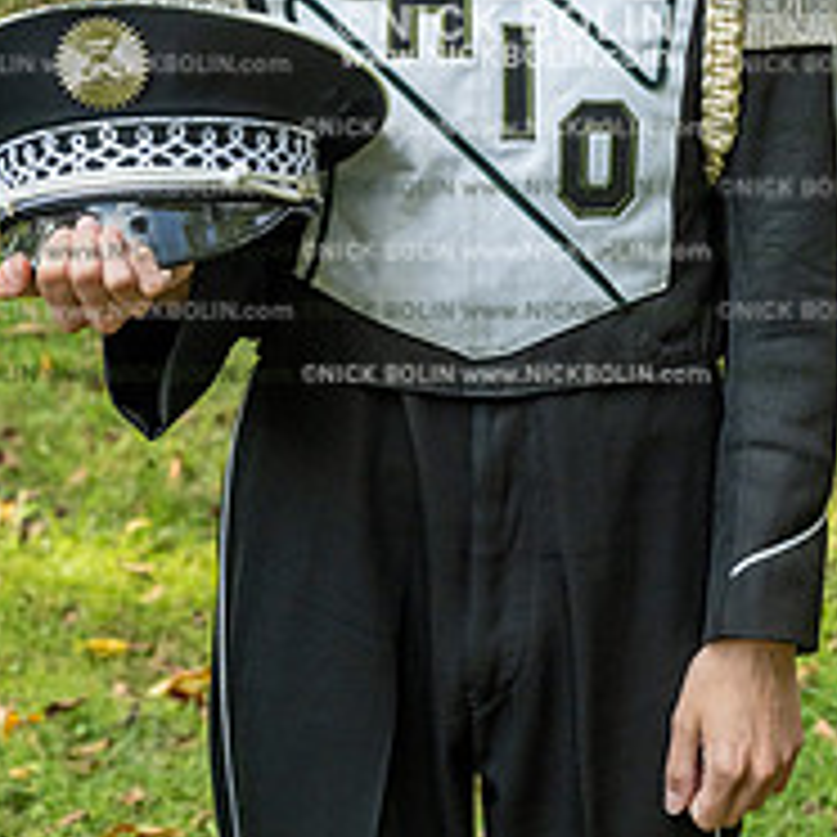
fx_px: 3255
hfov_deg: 14.6
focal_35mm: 119
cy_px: -58
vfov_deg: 14.4
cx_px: 504
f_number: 5.6
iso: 1000
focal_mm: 58
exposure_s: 1/640
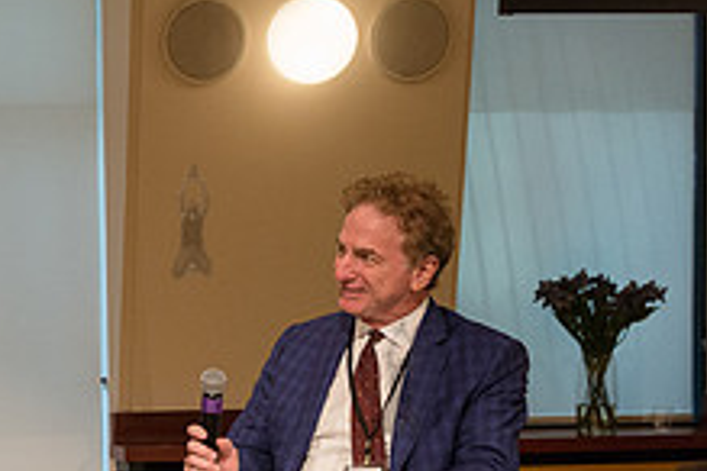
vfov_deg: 16.5
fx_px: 1610
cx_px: -226
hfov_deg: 22.1
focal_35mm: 82
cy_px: 376
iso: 2500
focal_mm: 31
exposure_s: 1/400
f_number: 4
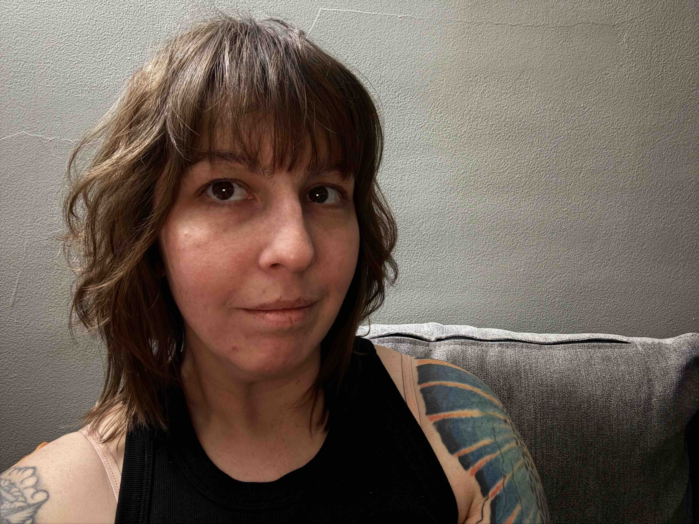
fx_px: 464
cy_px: 262
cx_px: 350
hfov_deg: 73.9
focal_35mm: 23
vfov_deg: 58.9
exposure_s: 1/15
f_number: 1.9
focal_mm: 2.69
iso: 1250
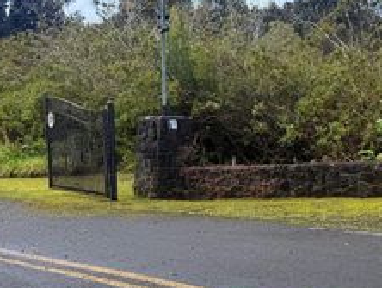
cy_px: 141
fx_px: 597
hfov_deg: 32.5
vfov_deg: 27.1
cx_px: 385
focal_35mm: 54
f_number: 1.78
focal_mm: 6.76
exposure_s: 1/1812
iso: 80
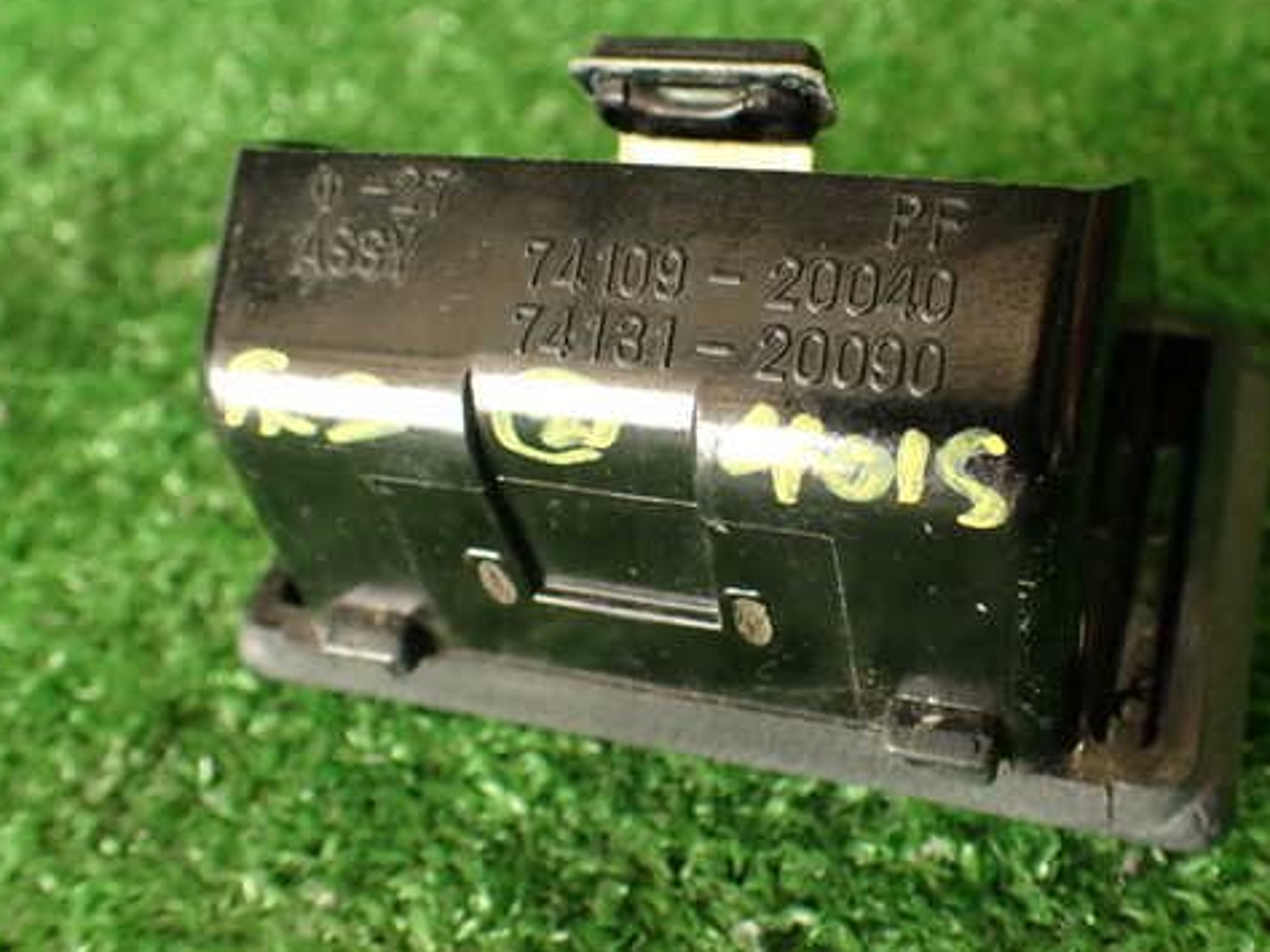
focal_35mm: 38
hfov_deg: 48.8
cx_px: 729
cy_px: 456
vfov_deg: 37.7
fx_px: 1393
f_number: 2.3
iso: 160
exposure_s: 1/60
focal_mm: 5.4
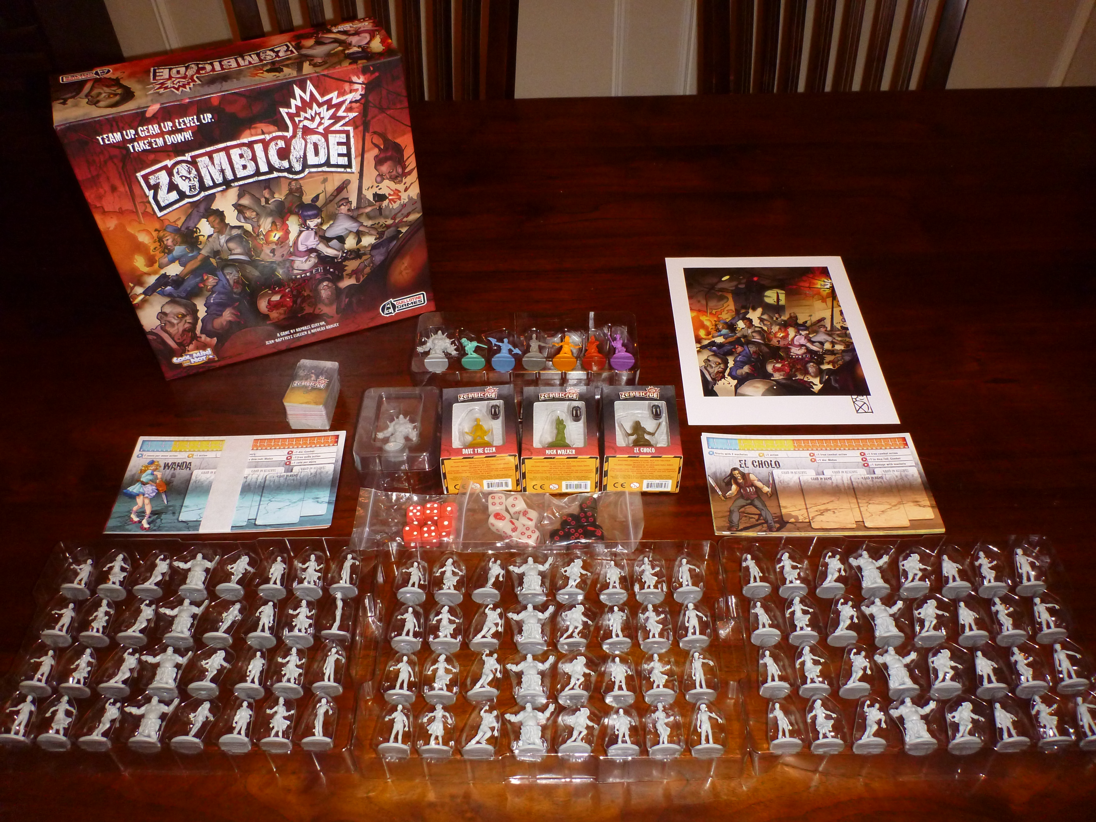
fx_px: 887
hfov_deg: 63.4
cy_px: 411
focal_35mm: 28
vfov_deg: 49.7
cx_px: 548
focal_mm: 4.9
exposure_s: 1/50
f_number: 3.3
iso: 400
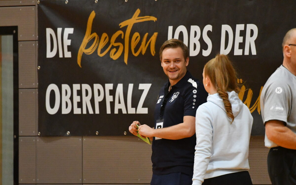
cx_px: 148
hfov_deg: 3.4
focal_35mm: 613
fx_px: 4945
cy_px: 97
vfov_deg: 2.1
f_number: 5.6
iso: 11400
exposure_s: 1/500
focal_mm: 400
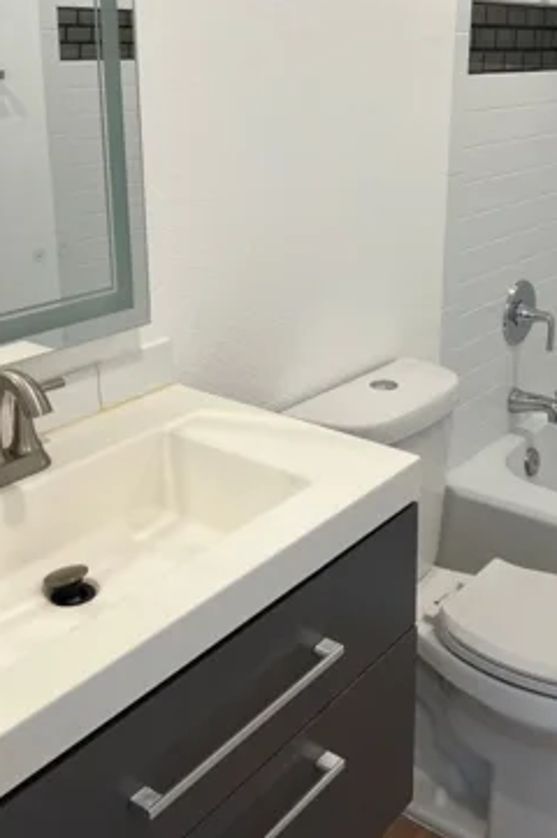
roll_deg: +0.3
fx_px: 977
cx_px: 325
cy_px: 318
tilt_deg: -13.7
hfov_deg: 31.8
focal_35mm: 42
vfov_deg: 46.1
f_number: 1.5
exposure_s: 1/120
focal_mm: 5.7
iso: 50
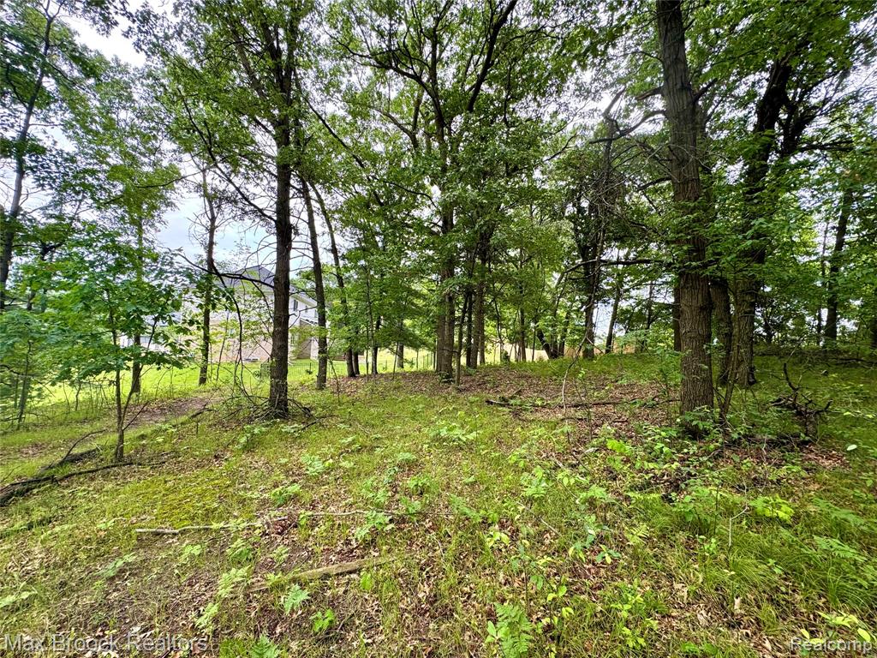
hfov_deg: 102.1
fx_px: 355
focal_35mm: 14
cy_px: 329
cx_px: 438
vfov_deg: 85.7
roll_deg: -2.3
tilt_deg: +4.6
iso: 40
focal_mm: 2.22
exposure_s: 1/156
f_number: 2.2
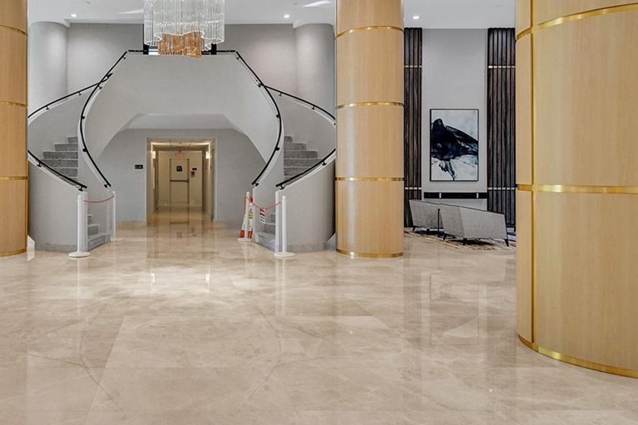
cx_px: 180
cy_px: 172
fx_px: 443
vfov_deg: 51.0
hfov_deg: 68.1
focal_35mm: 25
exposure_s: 1/320
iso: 1250
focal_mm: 14
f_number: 3.5
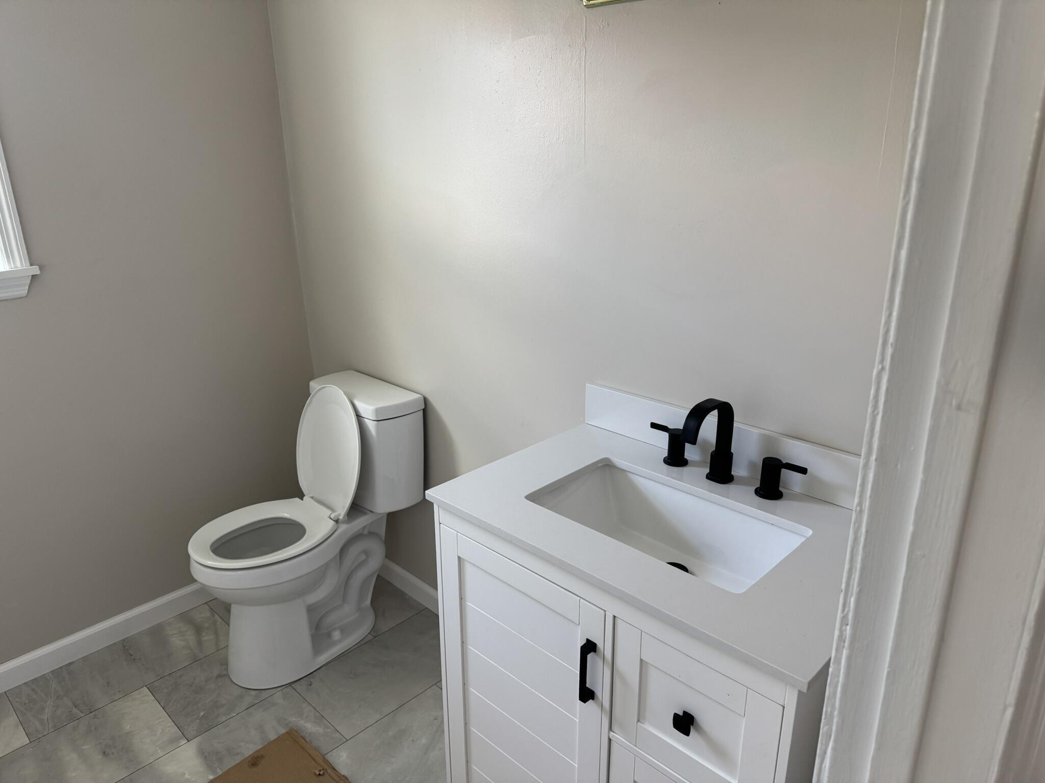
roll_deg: +0.7
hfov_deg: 71.6
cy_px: 392
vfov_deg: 56.8
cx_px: 522
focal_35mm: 24
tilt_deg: -20.0
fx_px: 725
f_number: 1.78
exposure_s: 1/99
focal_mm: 6.76
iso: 200
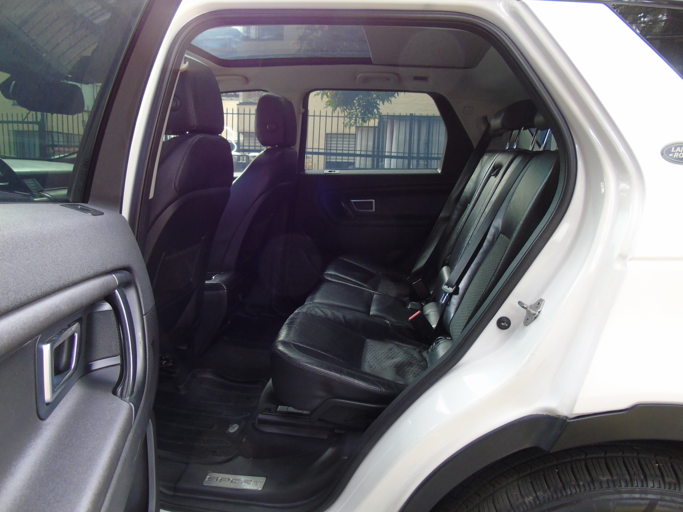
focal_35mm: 25
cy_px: 256
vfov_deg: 54.9
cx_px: 342
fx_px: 493
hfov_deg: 69.4
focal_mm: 4.4
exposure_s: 1/30
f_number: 3.4
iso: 250
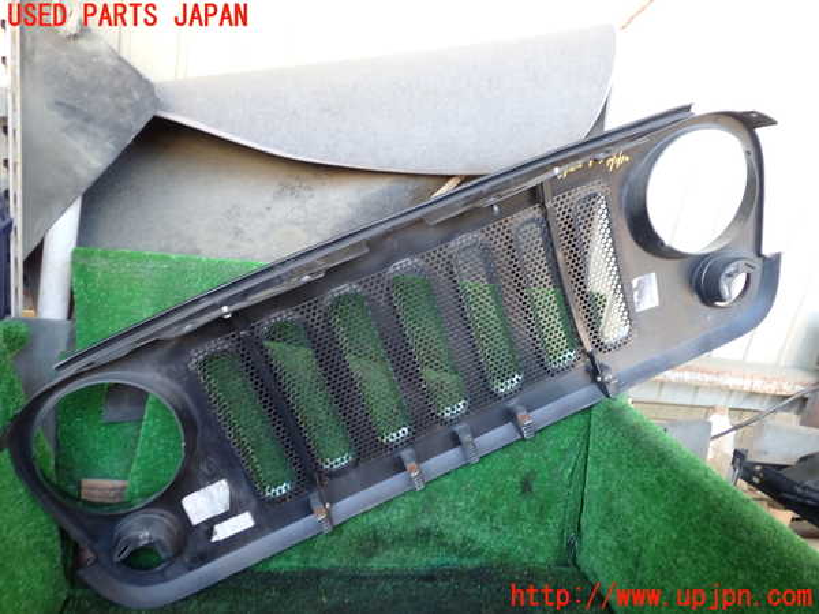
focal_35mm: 30
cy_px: 307
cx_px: 410
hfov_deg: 60.0
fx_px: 710
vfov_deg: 46.8
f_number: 2.3
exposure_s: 1/30
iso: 200
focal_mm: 5.4
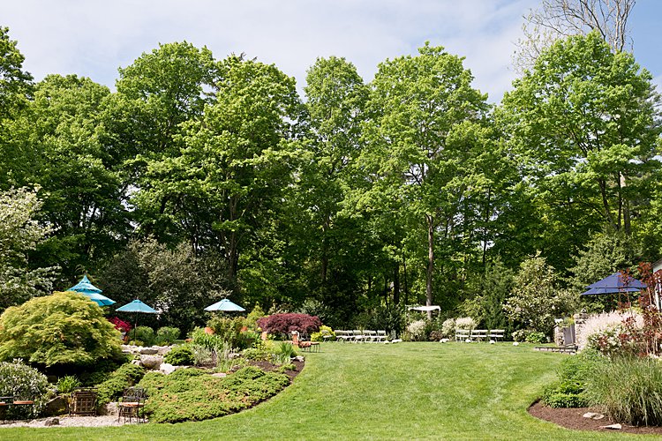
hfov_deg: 54.4
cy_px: 220
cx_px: 331
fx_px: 644
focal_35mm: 35
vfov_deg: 37.9
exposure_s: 1/1000
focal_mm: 35
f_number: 5
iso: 200
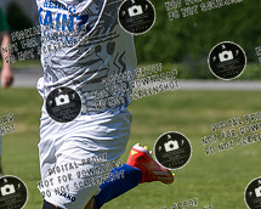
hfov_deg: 3.8
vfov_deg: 3.1
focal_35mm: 507
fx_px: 3916
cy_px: 30
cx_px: 52
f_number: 5.6
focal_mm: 200
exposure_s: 1/1600
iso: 160
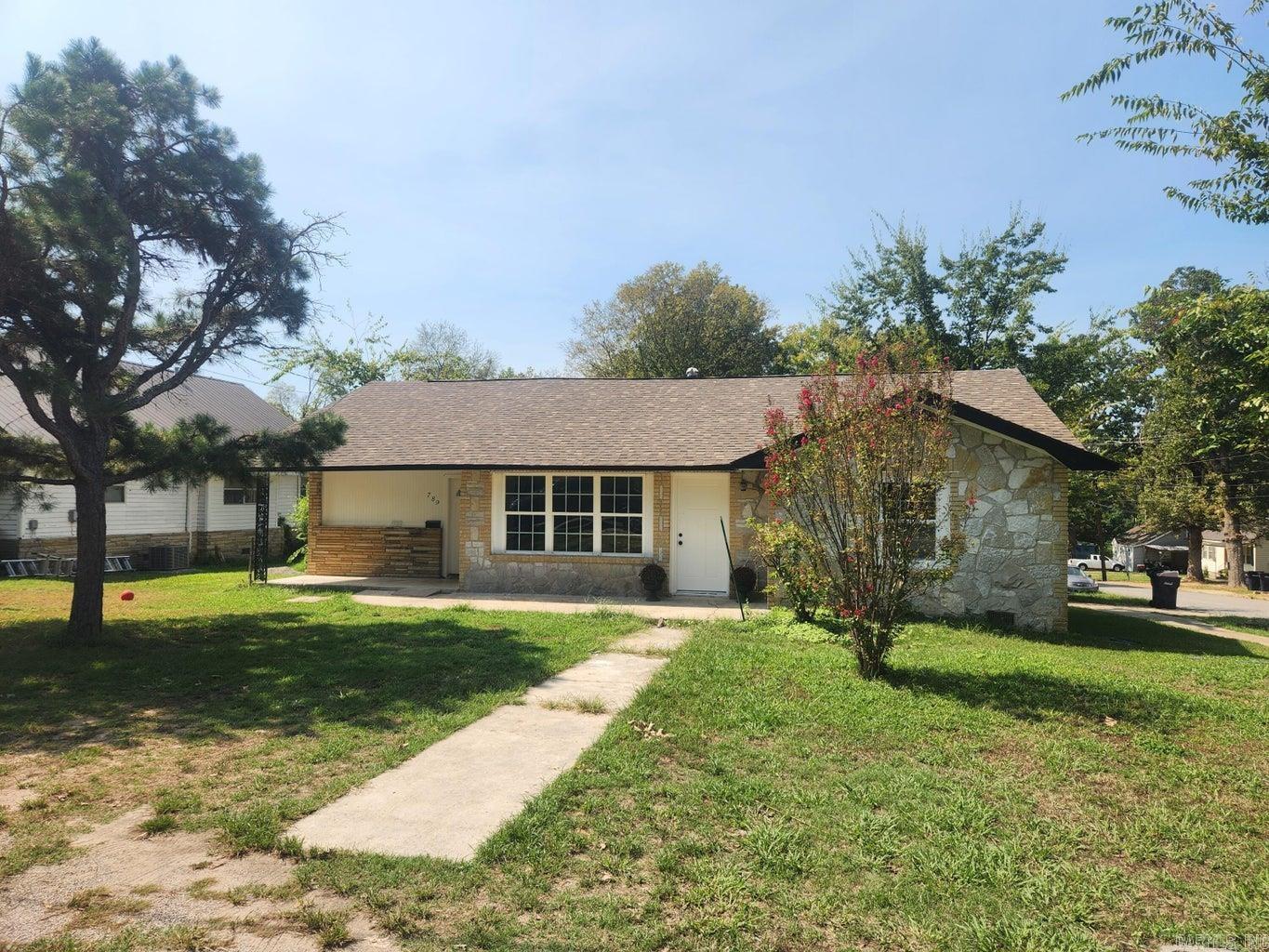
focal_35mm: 23
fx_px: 843
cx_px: 634
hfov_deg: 73.9
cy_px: 476
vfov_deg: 58.9
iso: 20
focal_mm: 5.4
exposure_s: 1/1189
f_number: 1.8
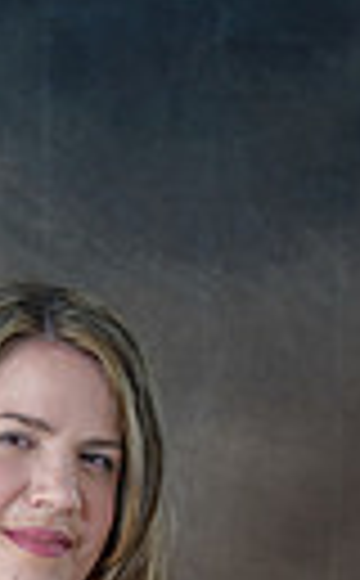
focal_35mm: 374
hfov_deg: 3.5
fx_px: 5904
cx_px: -135
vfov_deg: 5.6
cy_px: 994
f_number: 4.5
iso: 400
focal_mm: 105
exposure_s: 1/100
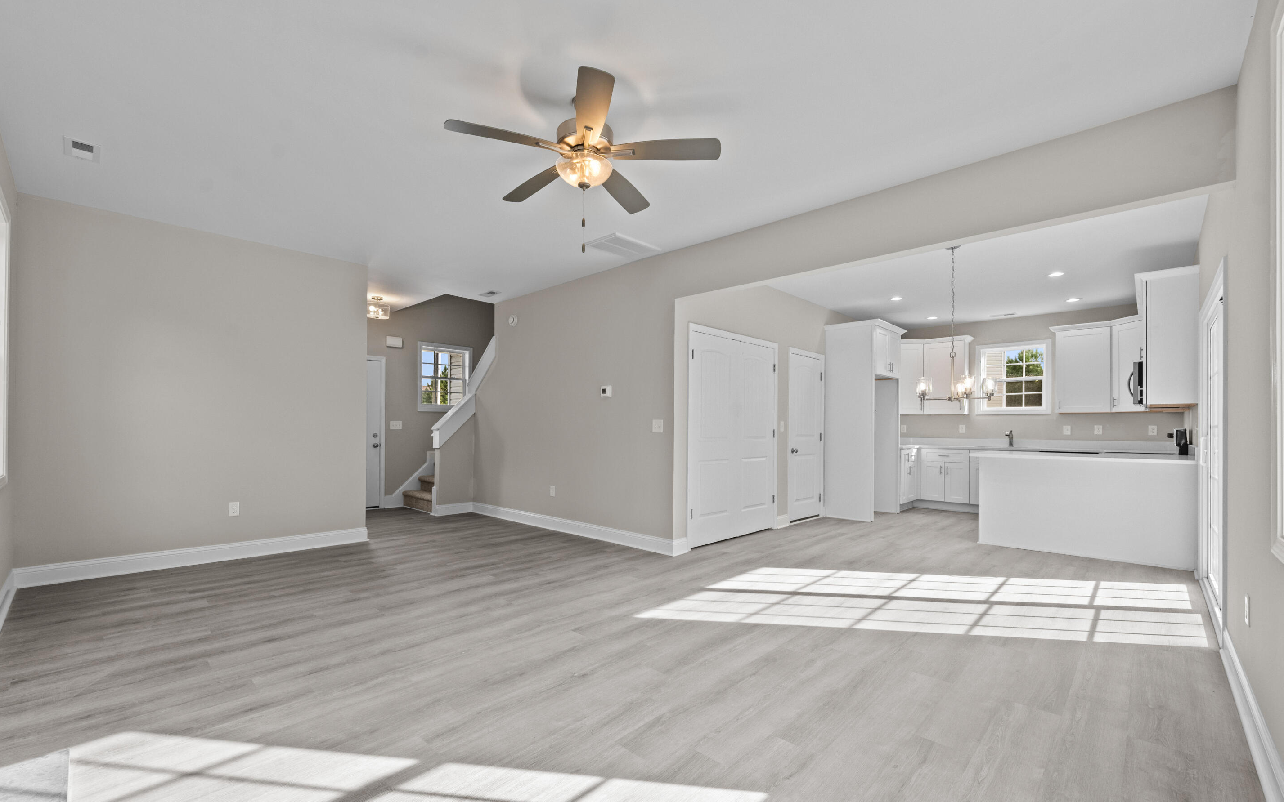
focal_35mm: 15
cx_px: 620
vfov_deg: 74.7
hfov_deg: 101.4
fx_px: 525
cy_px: 424
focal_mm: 14
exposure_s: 1/40
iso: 640
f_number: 7.1
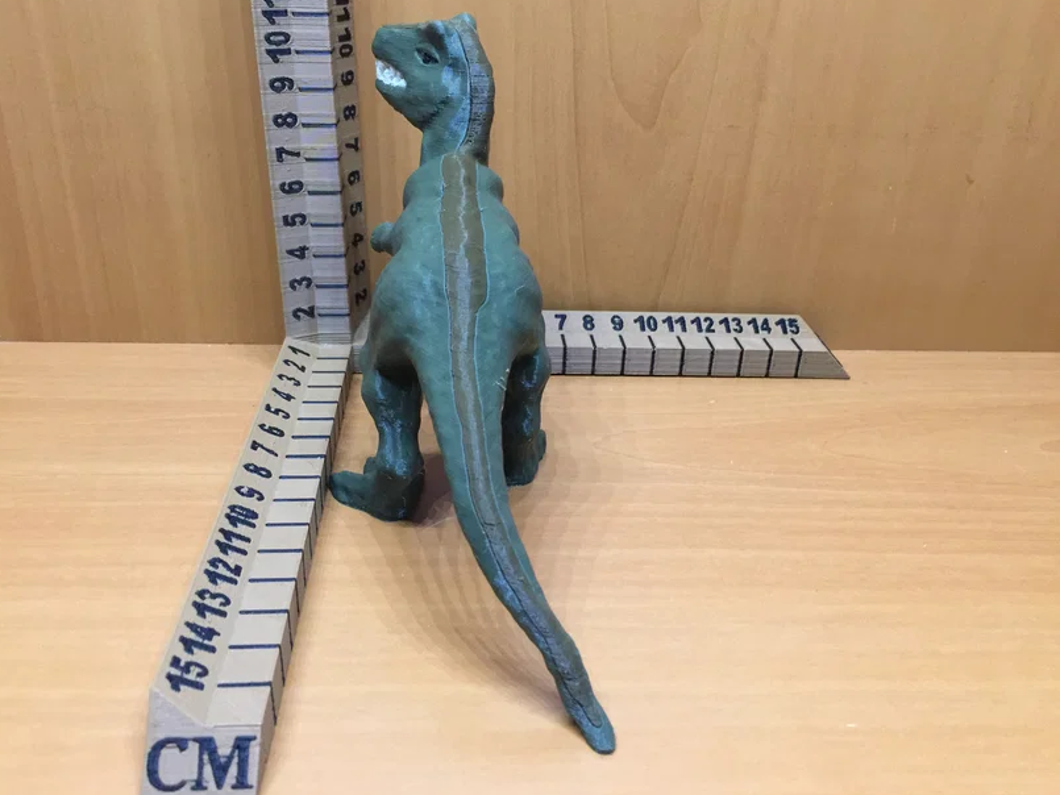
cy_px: 392
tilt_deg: -28.2
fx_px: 919
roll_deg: -3.0
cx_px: 513
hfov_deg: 59.9
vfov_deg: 46.8
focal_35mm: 30
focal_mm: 4.15
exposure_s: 1/15
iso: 125
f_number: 2.2
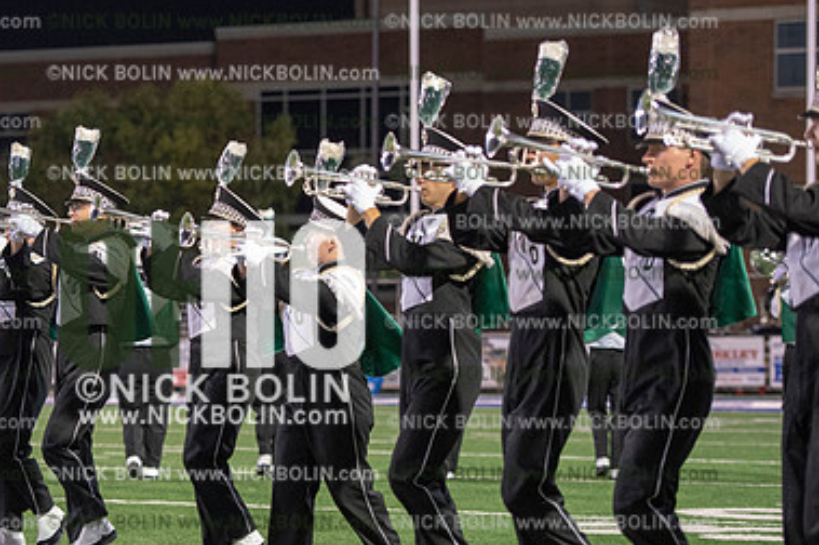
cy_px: 322
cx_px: 212
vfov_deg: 8.8
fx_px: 3546
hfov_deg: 13.1
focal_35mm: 156
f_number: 2.8
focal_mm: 102
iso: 4000
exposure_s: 1/250
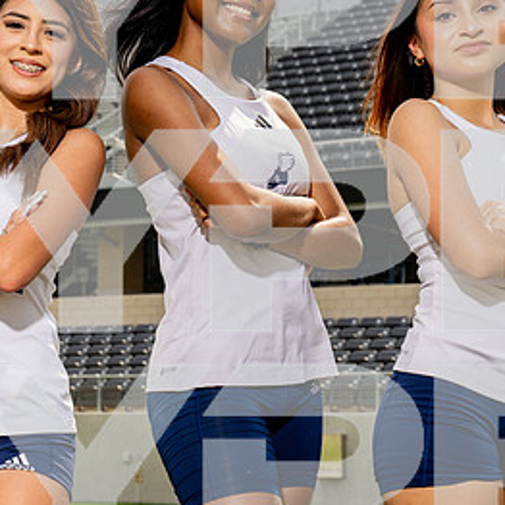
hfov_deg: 14.7
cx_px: 172
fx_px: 1948
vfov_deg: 14.8
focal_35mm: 118
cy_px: 232
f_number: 8
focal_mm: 61
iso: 100
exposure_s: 1/250
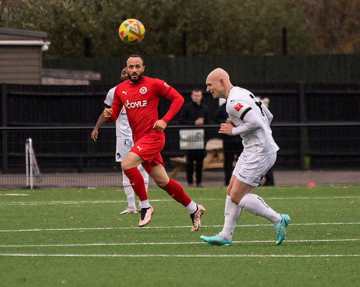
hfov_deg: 3.5
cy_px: 118
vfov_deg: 2.8
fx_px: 5932
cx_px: 206
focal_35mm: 557
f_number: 4
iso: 2000
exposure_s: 1/1000
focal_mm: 250
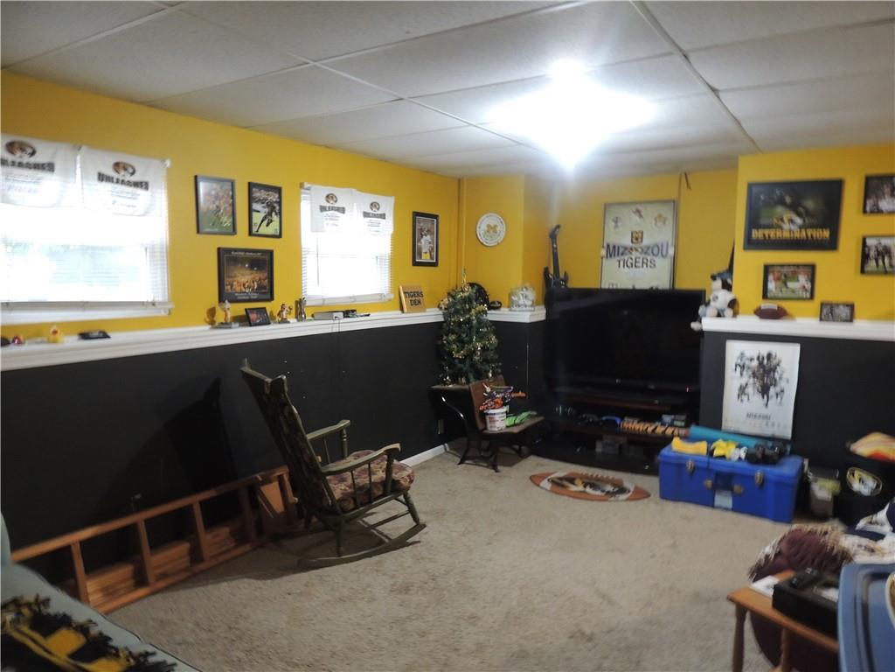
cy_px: 336
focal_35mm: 24
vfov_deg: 56.8
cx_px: 448
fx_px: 621
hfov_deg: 71.6
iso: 500
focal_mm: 4.3
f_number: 3
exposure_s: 1/8
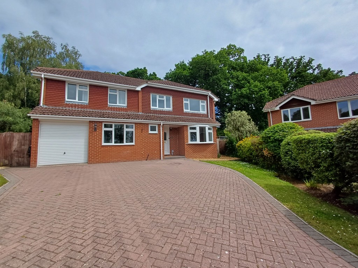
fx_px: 165
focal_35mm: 16
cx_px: 179
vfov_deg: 78.1
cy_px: 134
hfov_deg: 94.5
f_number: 2.2
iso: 40
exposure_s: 1/1618
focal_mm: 1.64
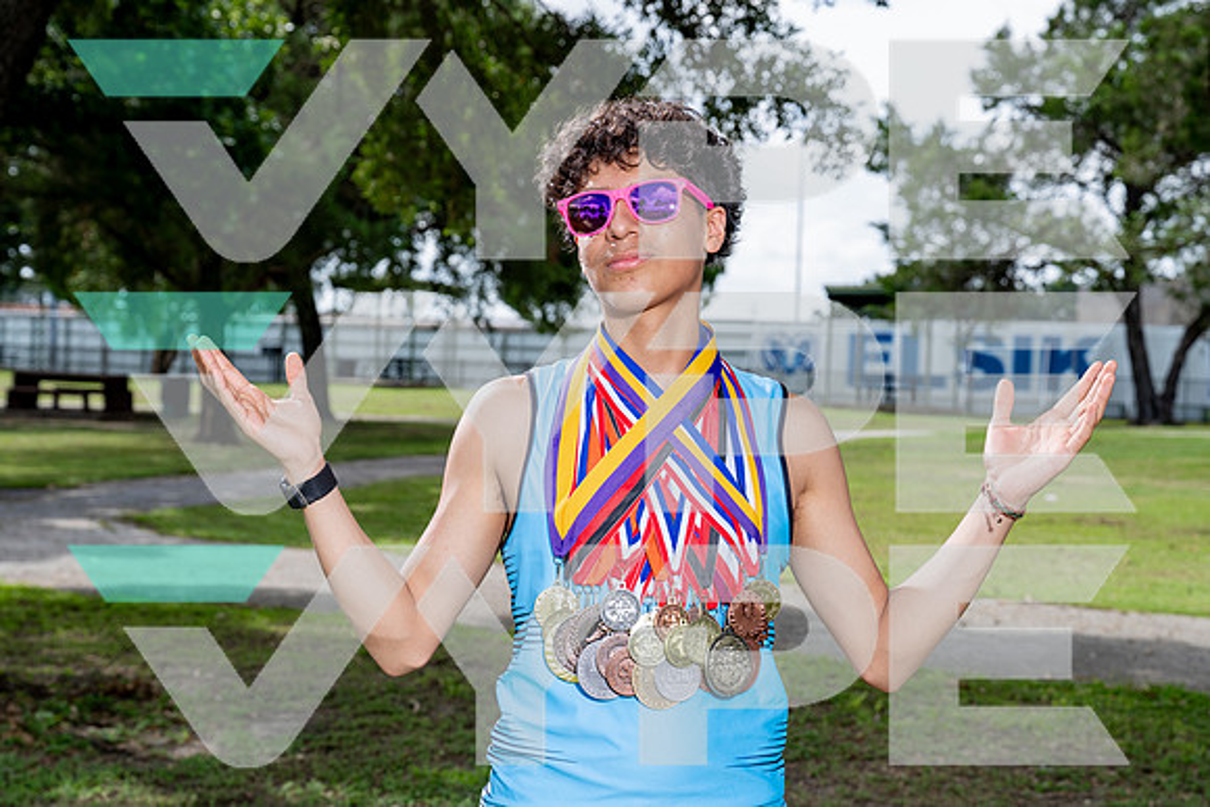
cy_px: 404
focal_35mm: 63
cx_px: 605
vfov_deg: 21.5
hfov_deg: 31.7
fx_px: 2131
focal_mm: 57
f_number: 5.6
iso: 100
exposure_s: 1/250
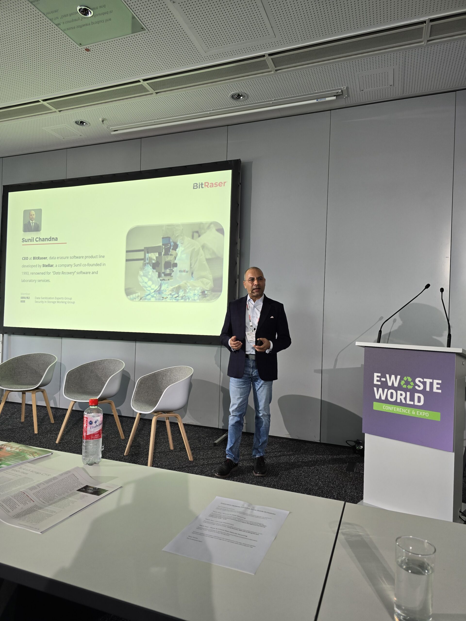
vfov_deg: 73.9
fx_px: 413
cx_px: 233
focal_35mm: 23
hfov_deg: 58.9
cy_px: 310
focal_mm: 6.3
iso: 80
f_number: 1.7
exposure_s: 1/60
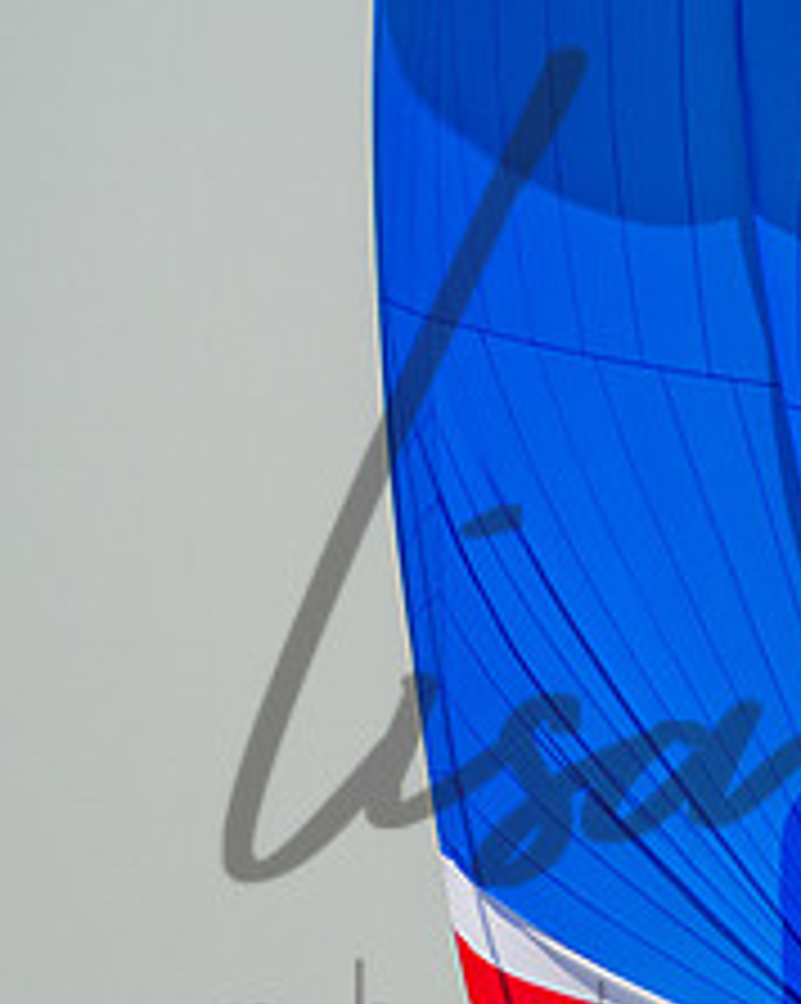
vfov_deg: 2.1
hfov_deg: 1.7
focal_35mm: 918
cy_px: 831
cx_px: 1366
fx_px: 27241
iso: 320
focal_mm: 200
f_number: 6.3
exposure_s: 1/1000
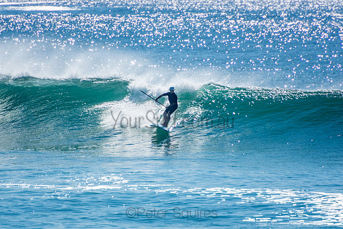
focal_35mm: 600
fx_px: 5718
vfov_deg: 2.3
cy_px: 114
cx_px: 172
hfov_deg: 3.4
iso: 180
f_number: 5.6
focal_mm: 400
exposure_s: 1/1250
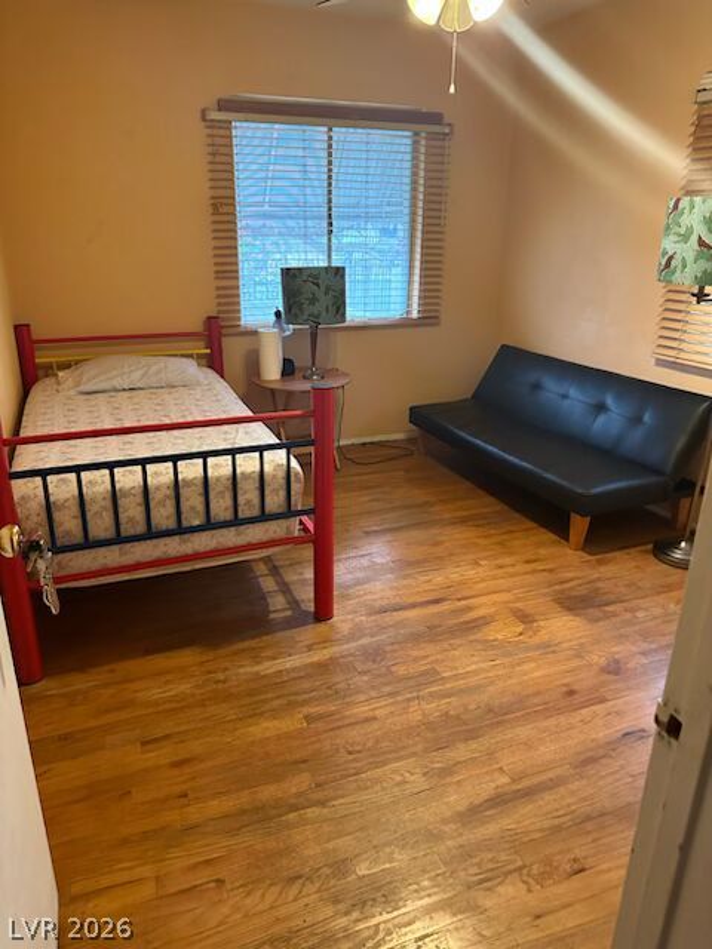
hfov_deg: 56.8
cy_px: 474
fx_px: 658
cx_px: 356
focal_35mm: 24
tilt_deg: -19.8
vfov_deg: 71.6
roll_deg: -1.2
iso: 800
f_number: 1.78
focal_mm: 6.86
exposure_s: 1/60
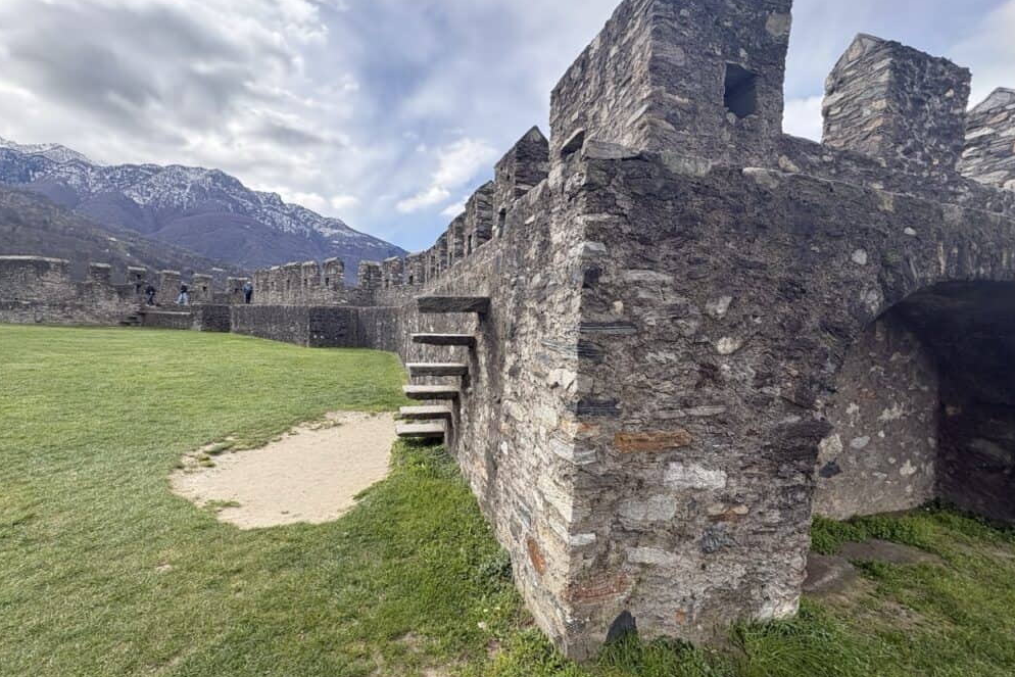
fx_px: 423
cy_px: 339
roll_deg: -0.5
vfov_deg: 77.3
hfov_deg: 100.4
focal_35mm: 15
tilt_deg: -1.7
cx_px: 500
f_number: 2.2
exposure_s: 1/675
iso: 64
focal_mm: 2.22
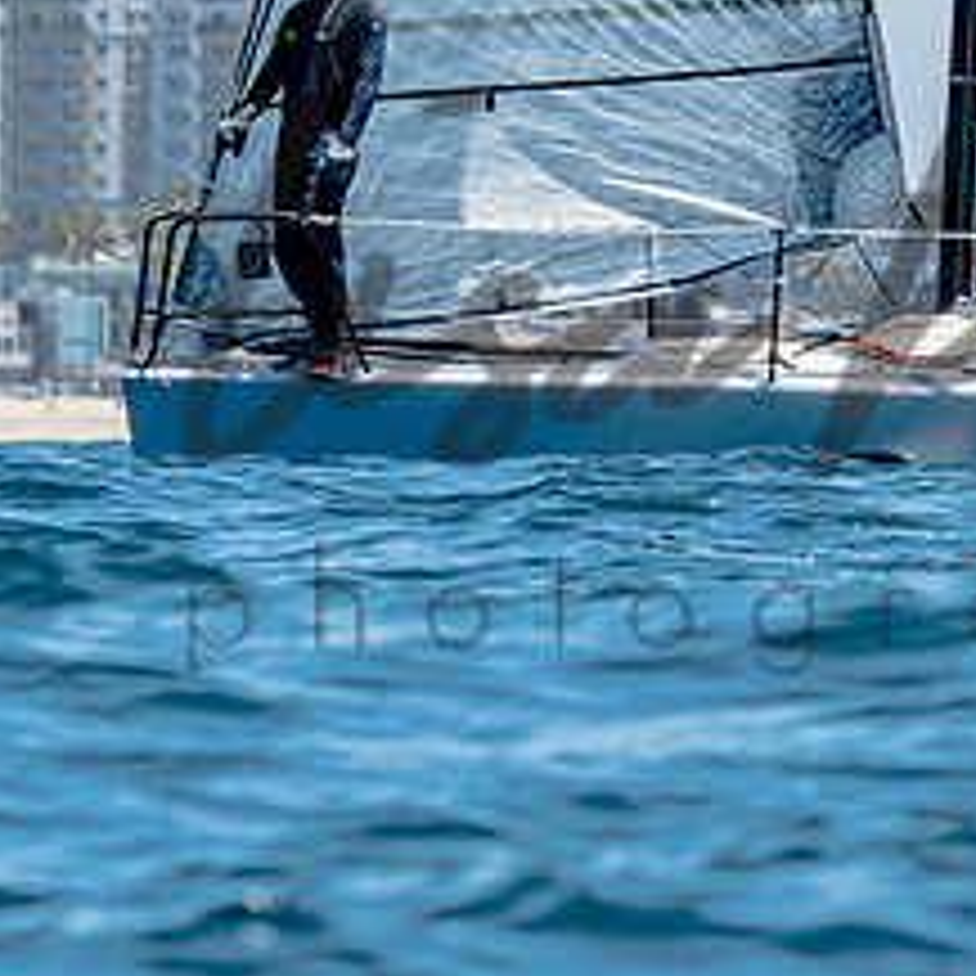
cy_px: 425
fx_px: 27050
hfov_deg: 2.1
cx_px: 1250
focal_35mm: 848
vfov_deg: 2.1
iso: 200
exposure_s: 1/1600
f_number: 5.3
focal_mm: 210
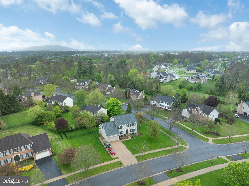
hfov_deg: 71.6
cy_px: 93
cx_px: 124
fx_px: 173
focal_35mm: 24
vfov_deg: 56.8
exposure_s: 1/80
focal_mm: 12.29
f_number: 6.3
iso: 200
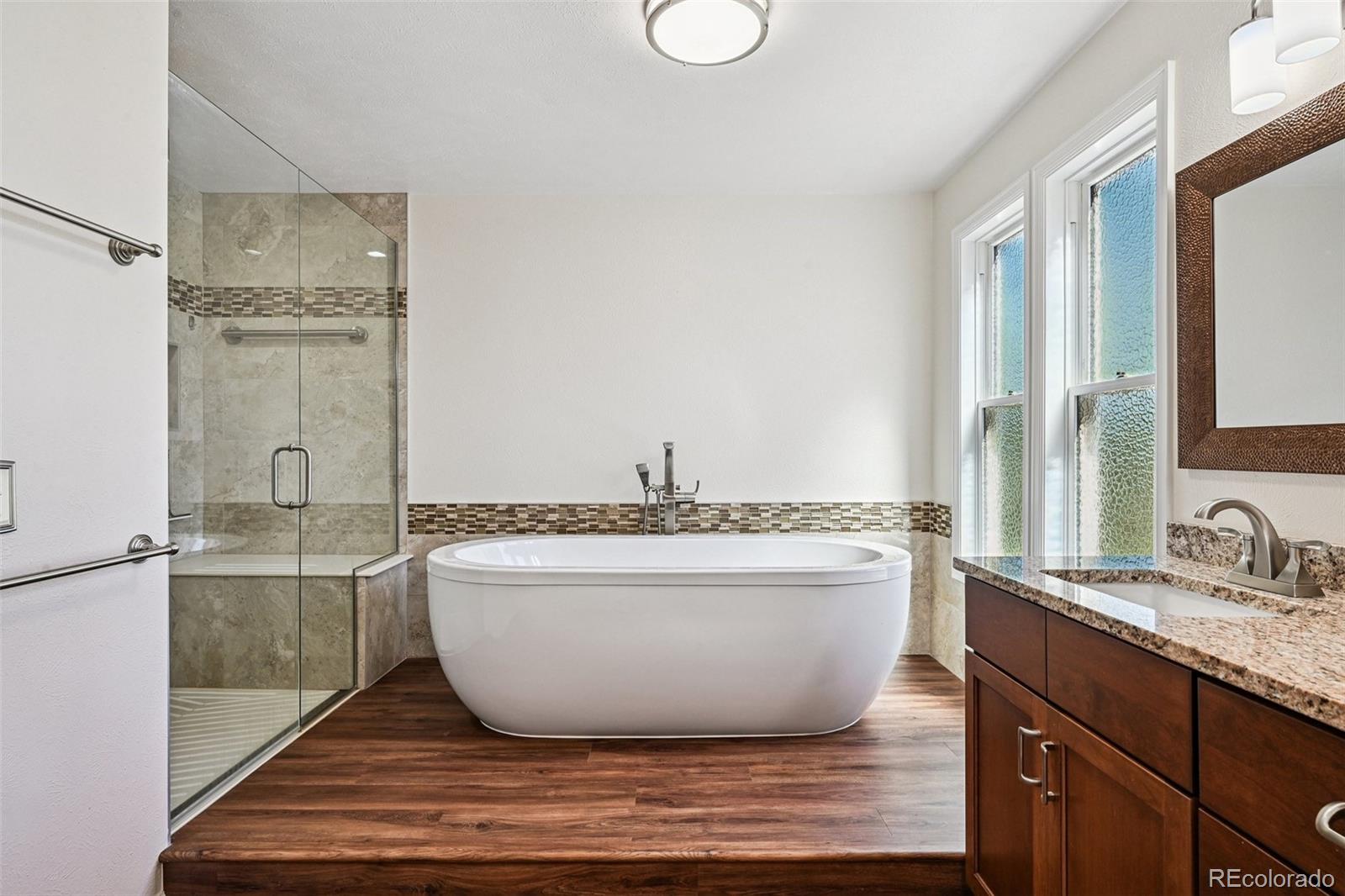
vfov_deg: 65.9
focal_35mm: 18
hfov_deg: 88.4
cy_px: 448
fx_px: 691
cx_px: 672
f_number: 10
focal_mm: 18.5
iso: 400
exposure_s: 1/30
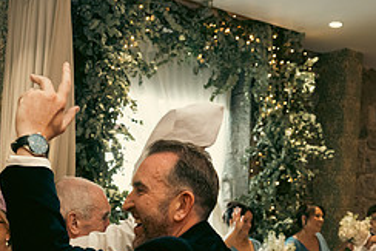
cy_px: 296
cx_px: 137
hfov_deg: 34.8
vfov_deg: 22.1
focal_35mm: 57
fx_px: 596
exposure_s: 1/160
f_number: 3.5
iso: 2500
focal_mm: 24
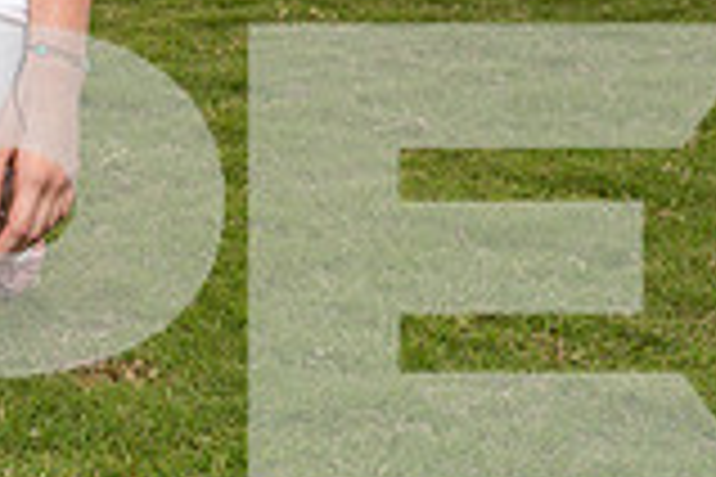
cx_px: -365
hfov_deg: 12.2
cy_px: -281
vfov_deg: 8.4
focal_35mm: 160
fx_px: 3182
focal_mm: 44
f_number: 7.1
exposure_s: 1/250
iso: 250
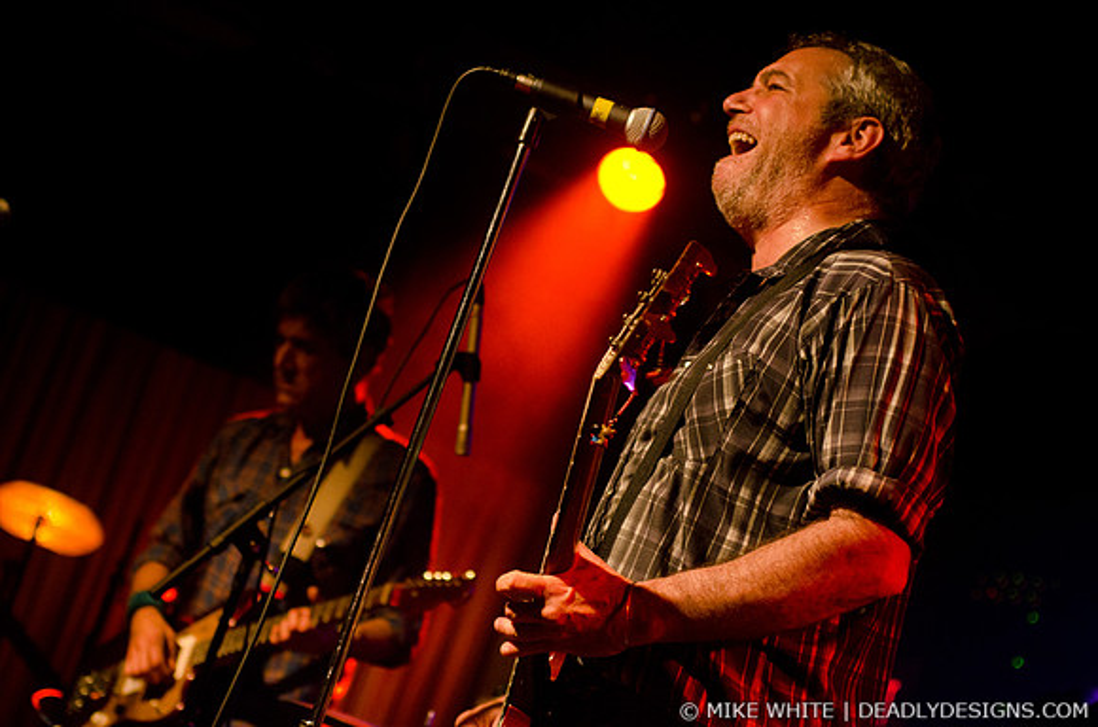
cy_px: 364
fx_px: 3195
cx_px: 549
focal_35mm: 105
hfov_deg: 19.5
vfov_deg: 13.0
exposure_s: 1/60
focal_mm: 70
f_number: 3.5
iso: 2000
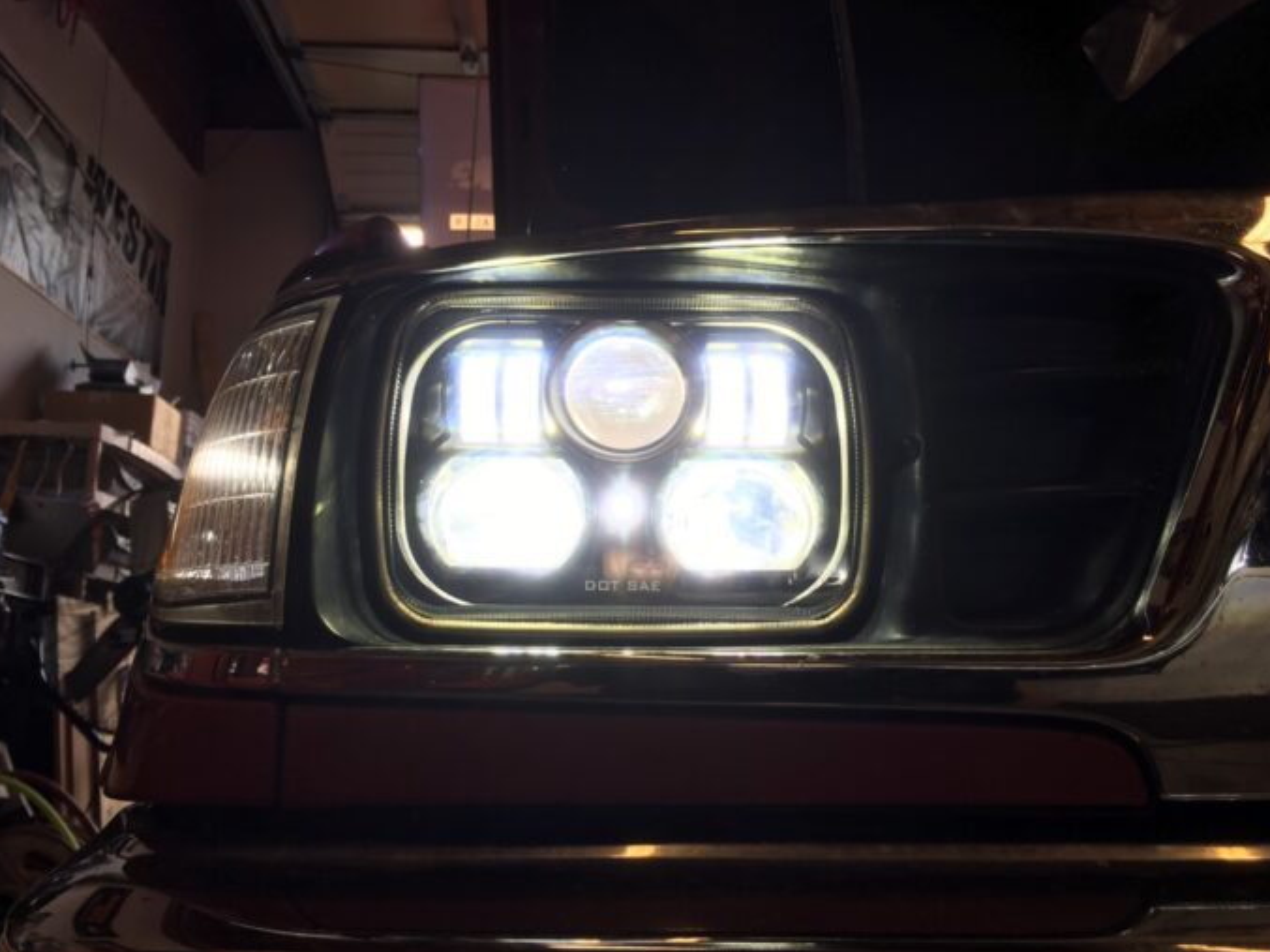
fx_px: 1101
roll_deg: -0.6
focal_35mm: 30
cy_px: 475
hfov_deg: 60.0
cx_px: 642
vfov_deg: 46.8
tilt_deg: +13.6
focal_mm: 4.15
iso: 25
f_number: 2.2
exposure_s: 1/141
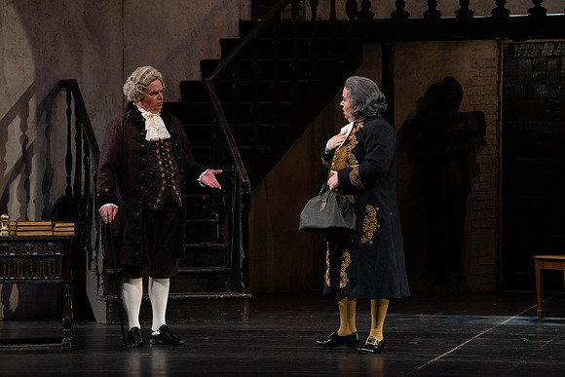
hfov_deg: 10.6
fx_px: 3045
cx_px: 282
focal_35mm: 194
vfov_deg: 7.1
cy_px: 188
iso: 3200
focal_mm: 194
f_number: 9
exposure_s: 1/250
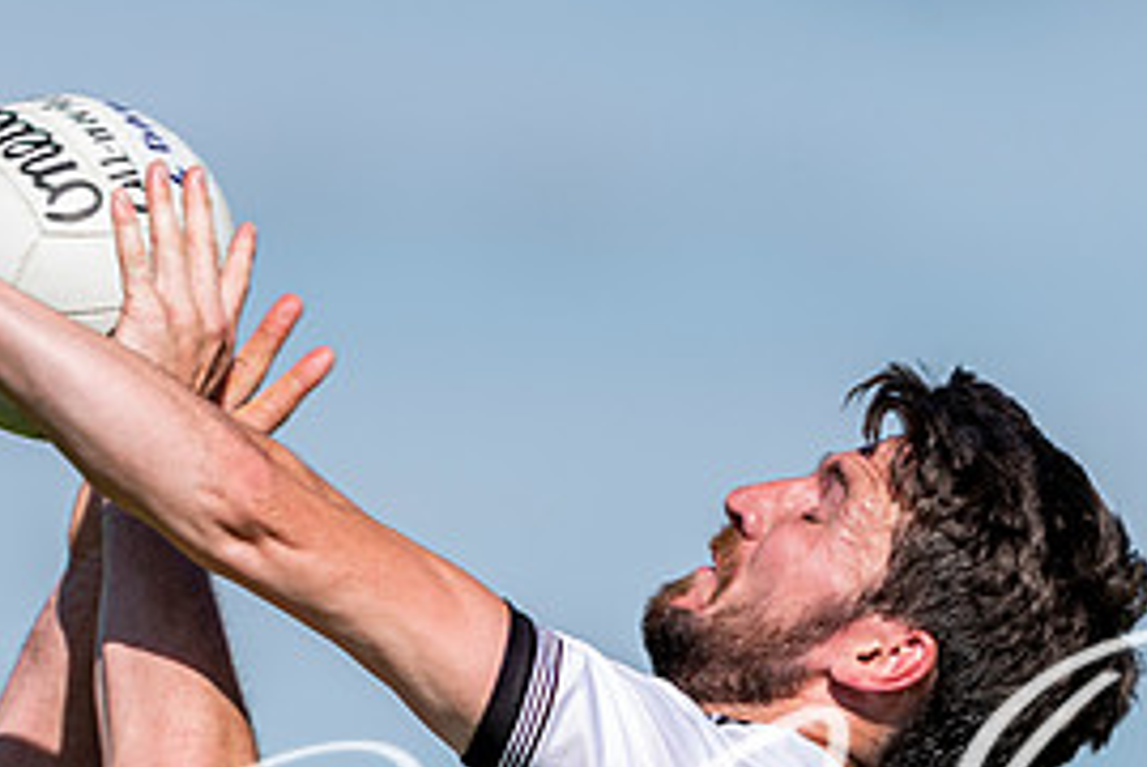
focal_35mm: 969
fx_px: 30906
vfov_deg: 1.4
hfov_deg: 2.1
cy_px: 705
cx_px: 439
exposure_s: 1/2500
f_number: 2.8
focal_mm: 300
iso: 100
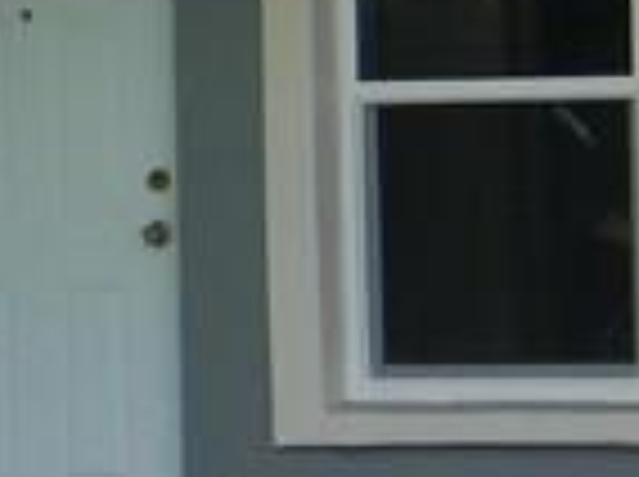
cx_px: 680
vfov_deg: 3.7
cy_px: 364
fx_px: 7445
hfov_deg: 4.9
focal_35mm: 404
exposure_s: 1/482
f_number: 4.1
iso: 80
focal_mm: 10.1
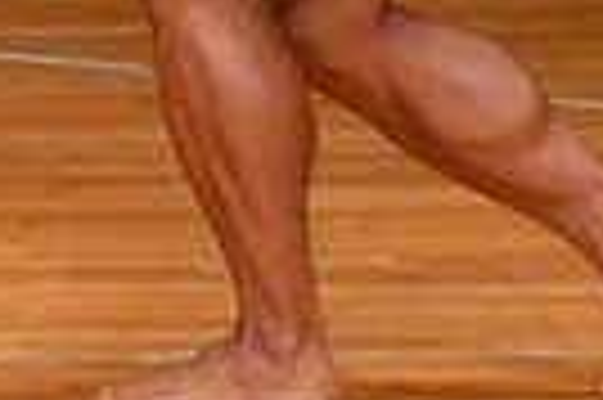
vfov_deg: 0.9
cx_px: 421
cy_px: -431
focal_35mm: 1475
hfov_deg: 1.4
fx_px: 24676
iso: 3200
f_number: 5.6
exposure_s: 1/400
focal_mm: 170
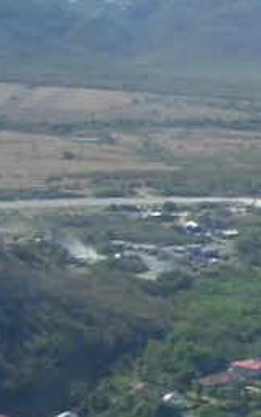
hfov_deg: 7.1
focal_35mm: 172
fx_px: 1956
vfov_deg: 12.1
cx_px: 651
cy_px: 361
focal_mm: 5.8
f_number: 4.3
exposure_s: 1/320
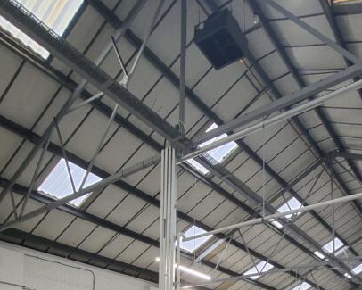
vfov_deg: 36.9
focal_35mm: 32
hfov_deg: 54.2
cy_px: 335
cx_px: 249
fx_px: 343
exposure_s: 1/50
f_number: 2.2
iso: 80
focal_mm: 1.74
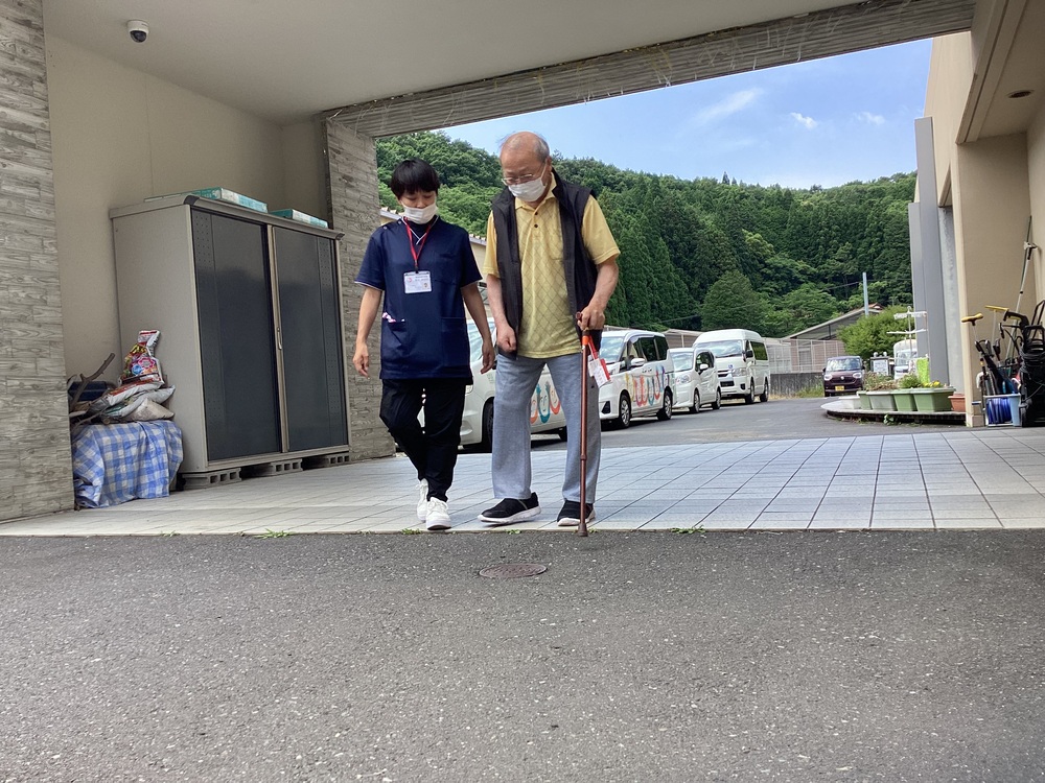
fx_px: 936
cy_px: 392
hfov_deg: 58.4
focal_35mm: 31
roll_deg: +2.9
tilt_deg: +0.0
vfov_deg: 45.4
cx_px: 522
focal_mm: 3.3
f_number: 2.4
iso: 25
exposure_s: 1/341
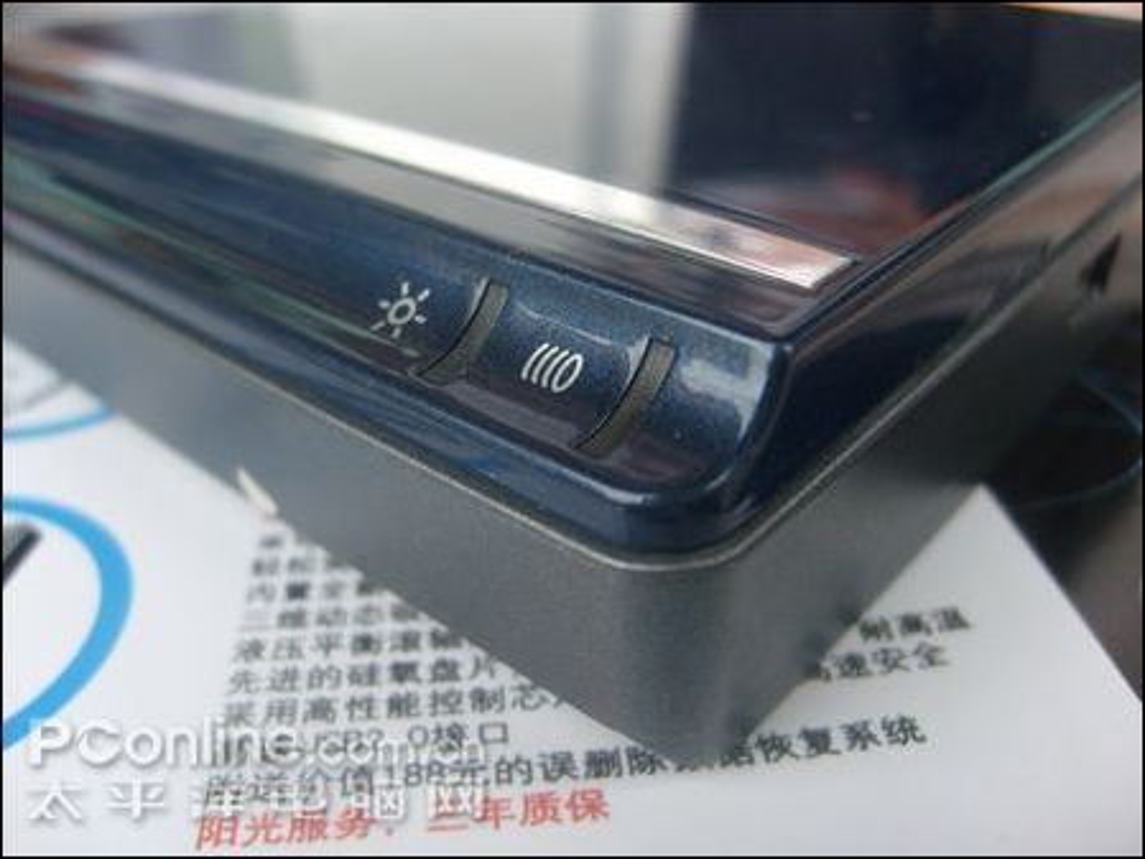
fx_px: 1158
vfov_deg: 40.7
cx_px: 572
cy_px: 430
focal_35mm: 35
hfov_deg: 52.6
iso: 80
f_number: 2.8
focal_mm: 5.8
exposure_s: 1/90
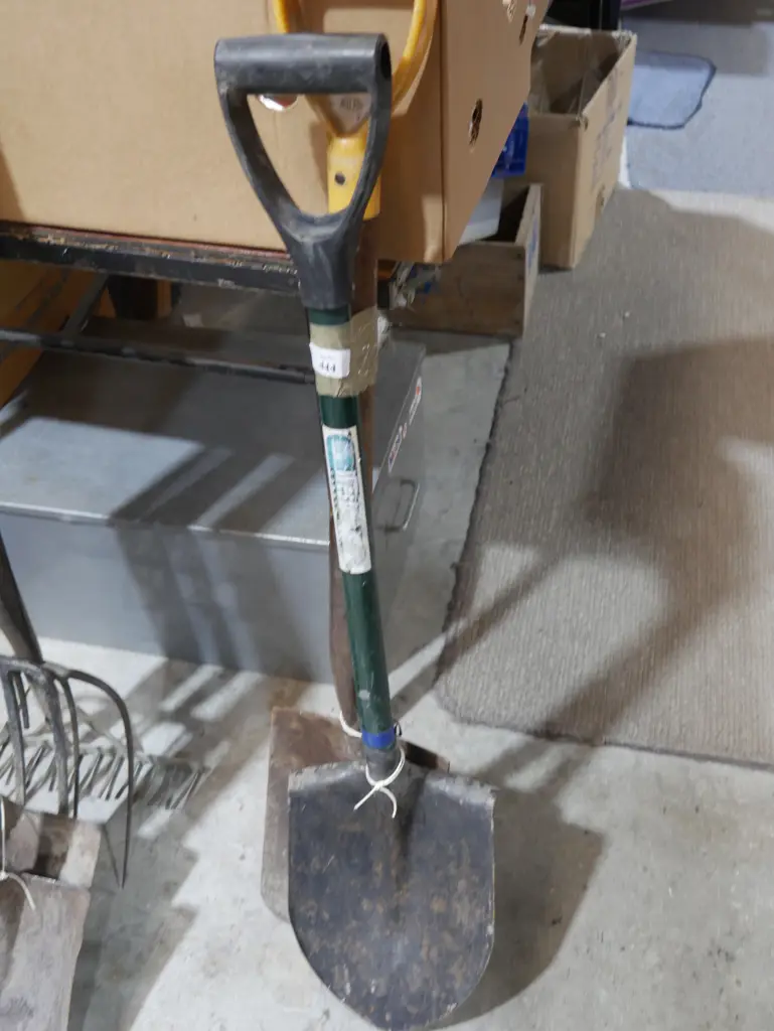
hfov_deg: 39.7
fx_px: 1072
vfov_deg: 51.3
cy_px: 516
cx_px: 387
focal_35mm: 36
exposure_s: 1/60
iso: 800
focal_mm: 18
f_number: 4
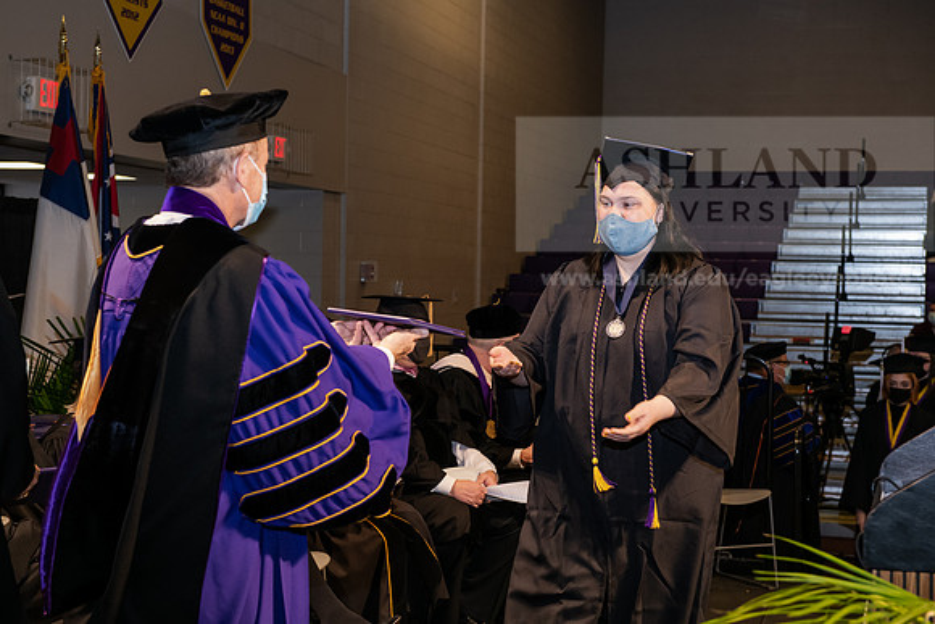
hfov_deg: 32.4
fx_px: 1611
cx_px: 468
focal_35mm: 62
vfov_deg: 21.9
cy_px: 312
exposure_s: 1/200
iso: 1600
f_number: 6.3
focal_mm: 62
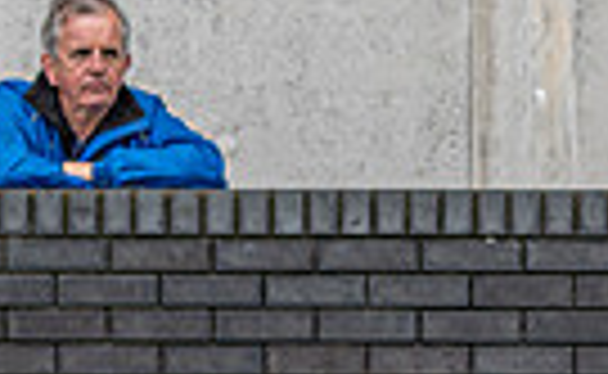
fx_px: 38993
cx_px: -158
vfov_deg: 0.5
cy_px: 396
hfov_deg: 0.9
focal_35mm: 2364
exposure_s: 1/1000
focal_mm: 300
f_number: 2.8
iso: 100
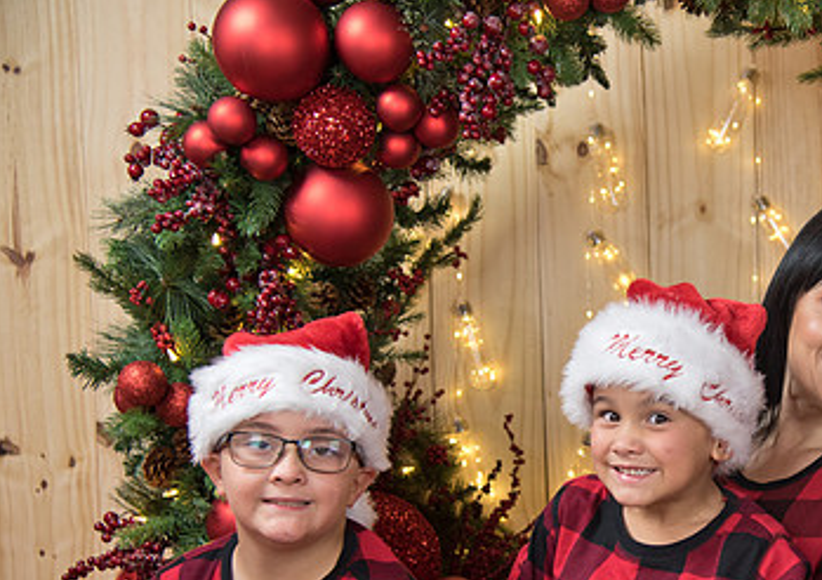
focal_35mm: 83
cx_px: 700
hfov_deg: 23.6
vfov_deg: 17.0
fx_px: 1929
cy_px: 441
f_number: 4
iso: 1000
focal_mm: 48
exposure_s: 1/80
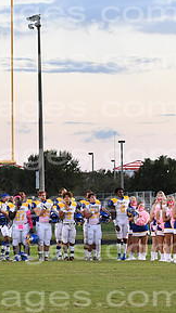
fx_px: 1838
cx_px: -63
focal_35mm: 221
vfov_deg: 9.8
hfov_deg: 5.4
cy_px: 180
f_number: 4
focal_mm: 70
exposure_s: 1/800
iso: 1600
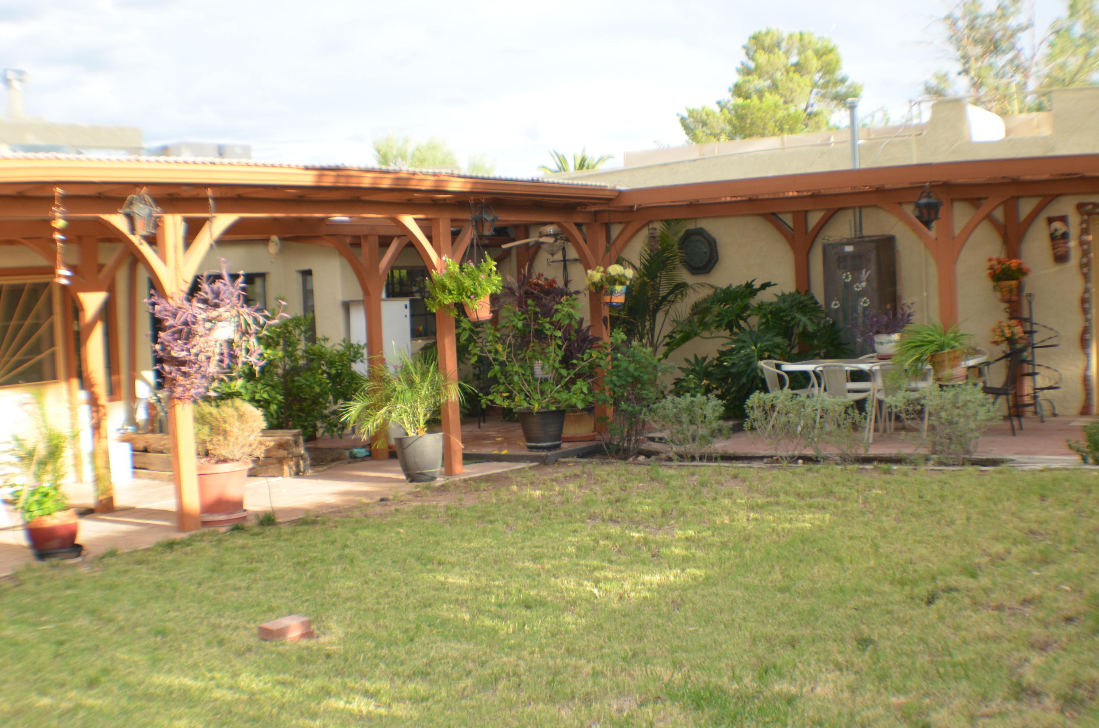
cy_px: 390
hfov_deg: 22.5
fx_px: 2758
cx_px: 585
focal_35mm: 91
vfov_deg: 15.0
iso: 400
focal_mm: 55
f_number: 5.6
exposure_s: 1/250
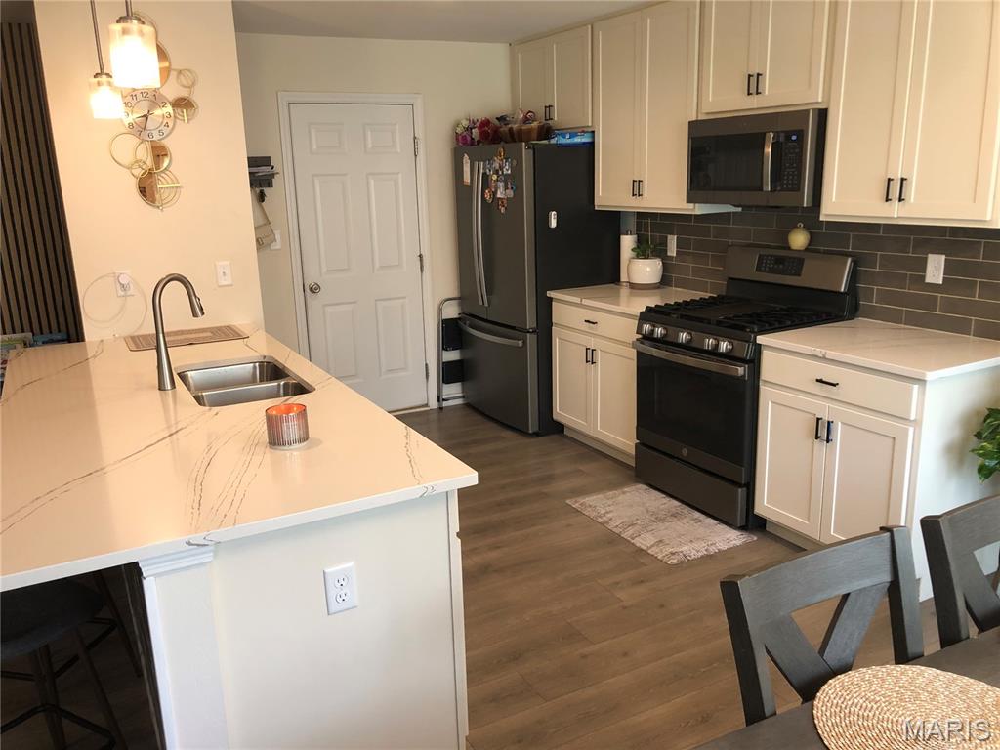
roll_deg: +1.5
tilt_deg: -16.0
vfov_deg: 49.7
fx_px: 809
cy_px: 375
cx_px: 500
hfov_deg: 63.4
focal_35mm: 28
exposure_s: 1/30
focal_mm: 3.99
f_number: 1.8
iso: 40
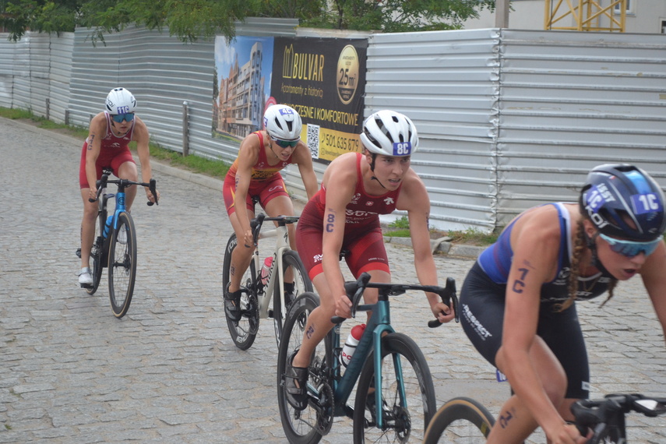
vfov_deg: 16.6
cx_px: 333
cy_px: 222
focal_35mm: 82
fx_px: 1526
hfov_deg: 24.6
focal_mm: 55
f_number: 5.6
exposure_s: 1/500
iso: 1400
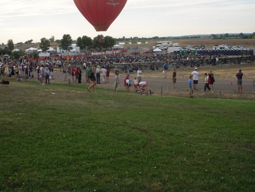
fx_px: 376
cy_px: 74
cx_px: 118
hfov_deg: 37.5
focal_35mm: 51
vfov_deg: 28.5
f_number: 3.3
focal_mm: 6.3
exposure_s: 1/500
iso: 100
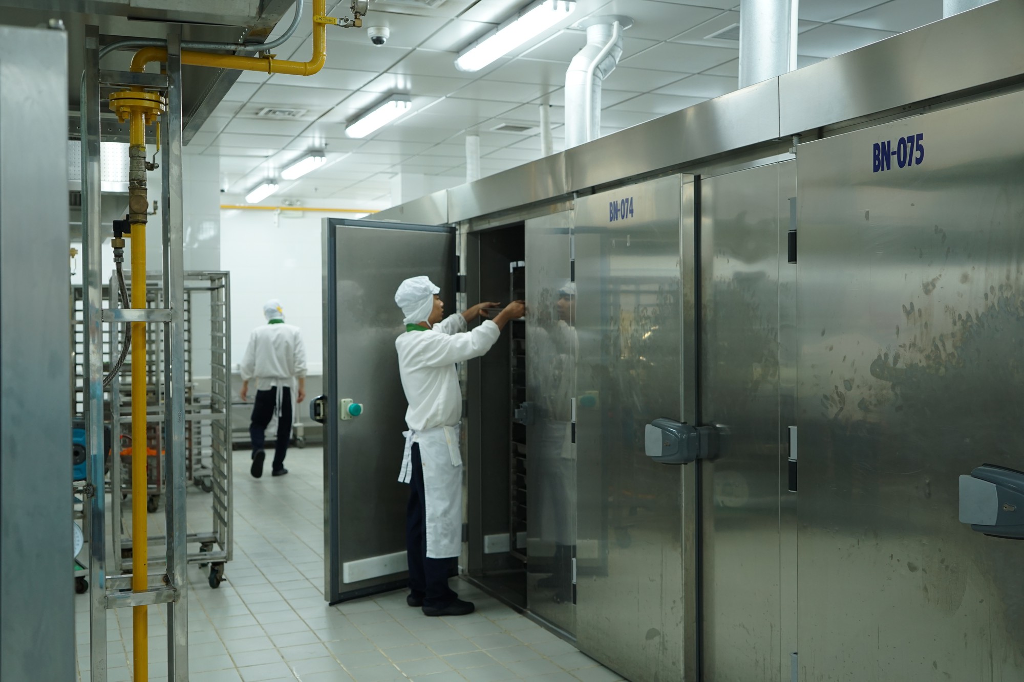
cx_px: 512
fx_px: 1052
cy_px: 341
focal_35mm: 37
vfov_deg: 35.9
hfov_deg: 51.9
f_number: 4
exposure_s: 1/60
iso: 500
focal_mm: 37
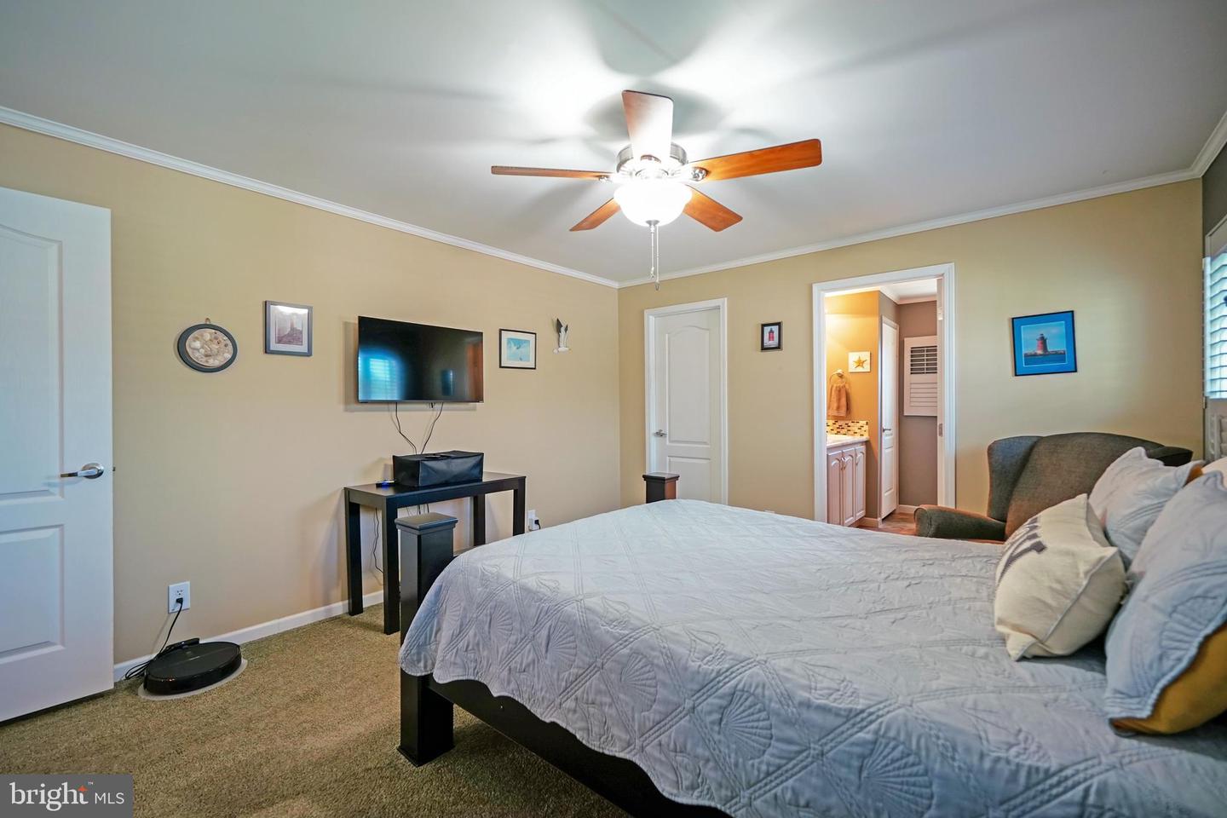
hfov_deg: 100.4
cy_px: 409
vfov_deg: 77.3
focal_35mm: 15
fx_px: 511
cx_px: 614
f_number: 2.8
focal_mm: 10
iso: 640
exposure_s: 1/30
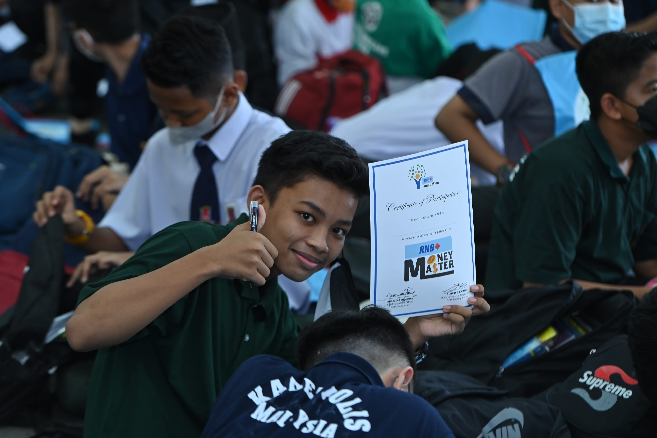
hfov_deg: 16.8
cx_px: 328
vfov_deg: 11.2
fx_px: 2226
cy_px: 219
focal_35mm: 122
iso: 1000
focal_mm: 122
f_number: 4
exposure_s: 1/200
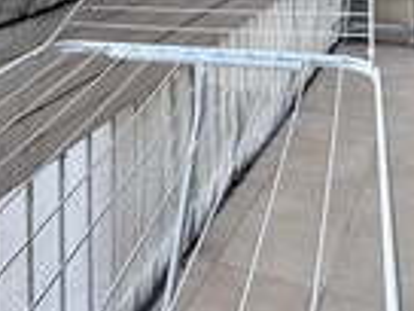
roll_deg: -0.8
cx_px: 163
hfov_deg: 34.8
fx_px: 658
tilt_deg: -4.8
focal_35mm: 55
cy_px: -79
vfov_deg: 23.8
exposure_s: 1/333
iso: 40
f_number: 2.2
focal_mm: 2.22
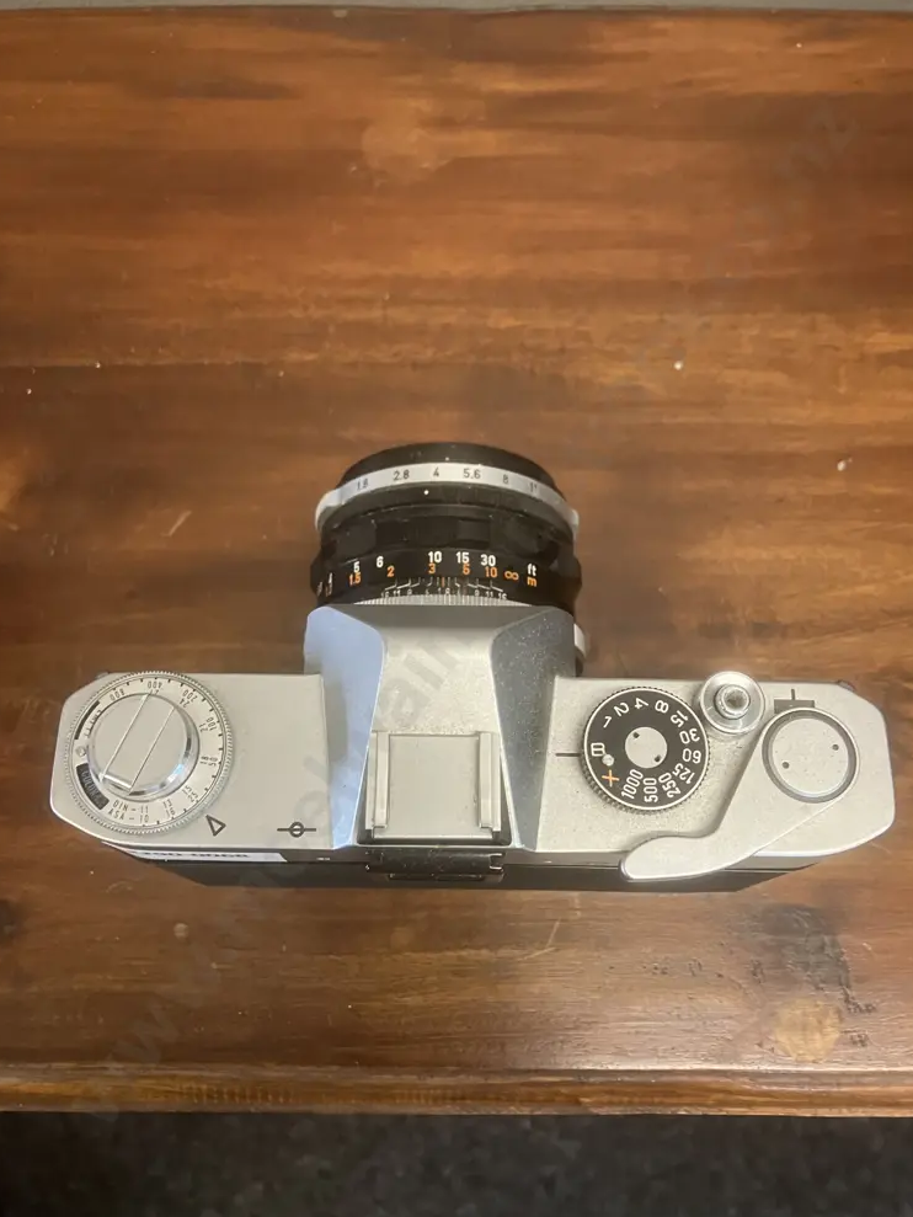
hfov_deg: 48.2
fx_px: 1020
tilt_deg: -70.7
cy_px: 616
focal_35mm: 29
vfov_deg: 61.7
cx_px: 464
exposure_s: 1/33
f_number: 1.8
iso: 250
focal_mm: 3.99
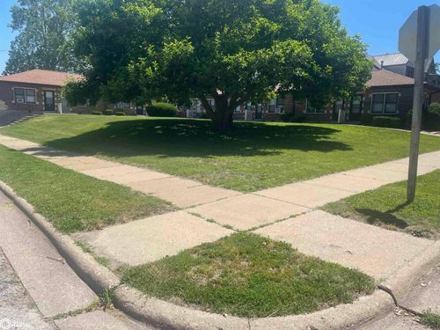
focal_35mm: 26
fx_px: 330
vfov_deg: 53.1
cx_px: 220
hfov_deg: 67.3
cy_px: 165
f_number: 1.6
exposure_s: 1/2817
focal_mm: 4.2
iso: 32
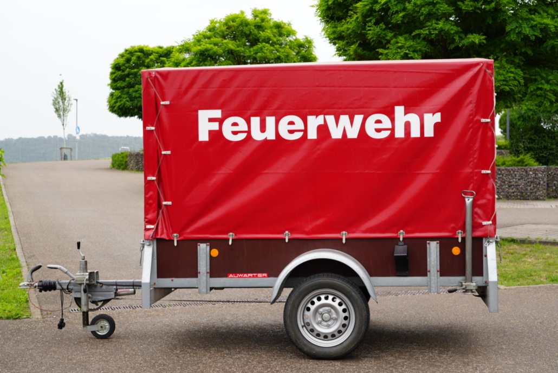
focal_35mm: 58
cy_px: 186
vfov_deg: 23.4
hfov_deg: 34.5
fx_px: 899
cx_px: 279
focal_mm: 58
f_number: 7.1
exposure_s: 1/100
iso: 100
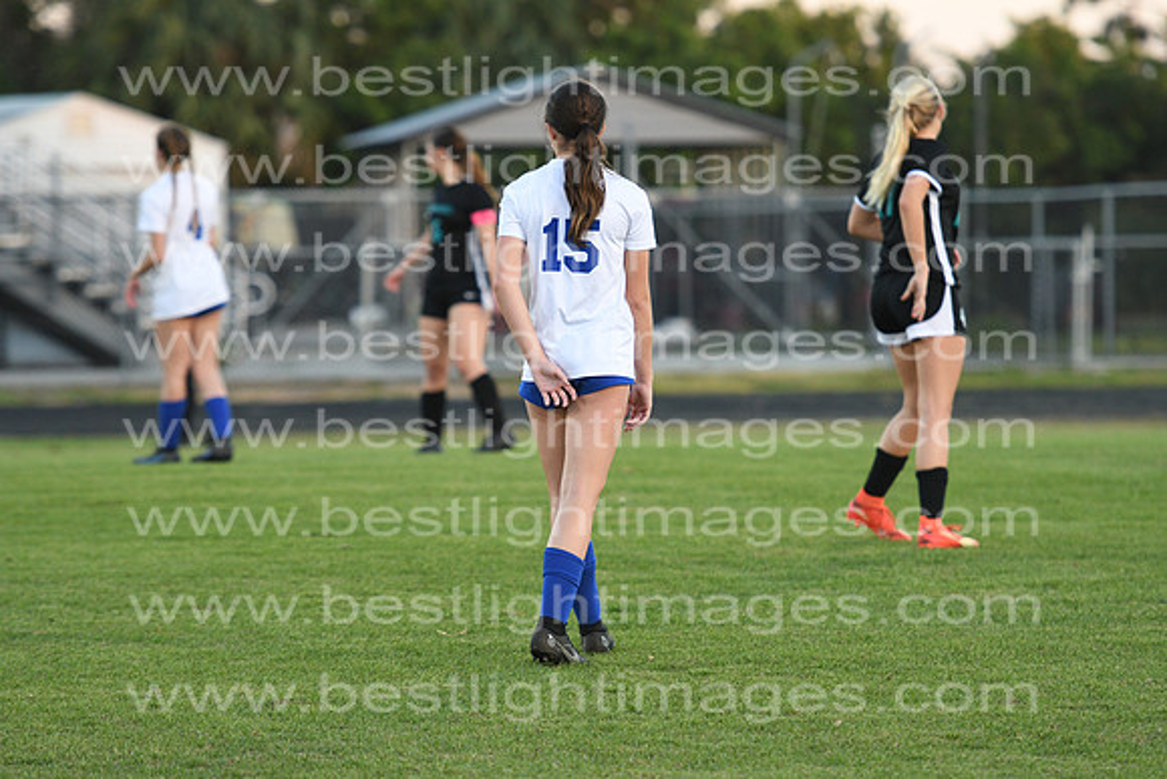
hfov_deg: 8.3
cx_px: 584
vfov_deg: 5.6
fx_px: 8025
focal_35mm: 248
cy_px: 390
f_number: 2.8
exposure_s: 1/800
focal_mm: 165
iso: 1000
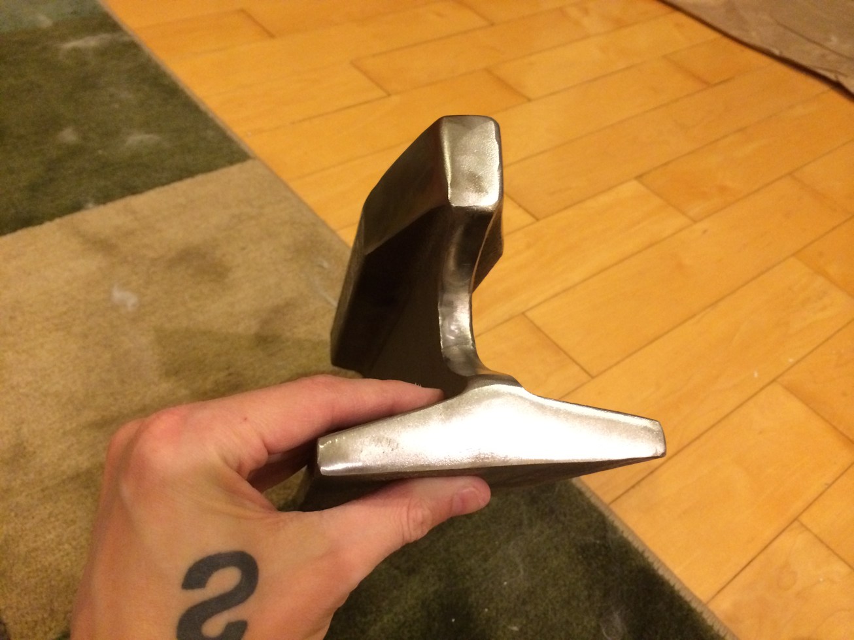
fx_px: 740
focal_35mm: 30
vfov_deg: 46.8
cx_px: 427
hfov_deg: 60.0
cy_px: 320
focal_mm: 4.12
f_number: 2.2
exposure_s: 1/15
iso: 320
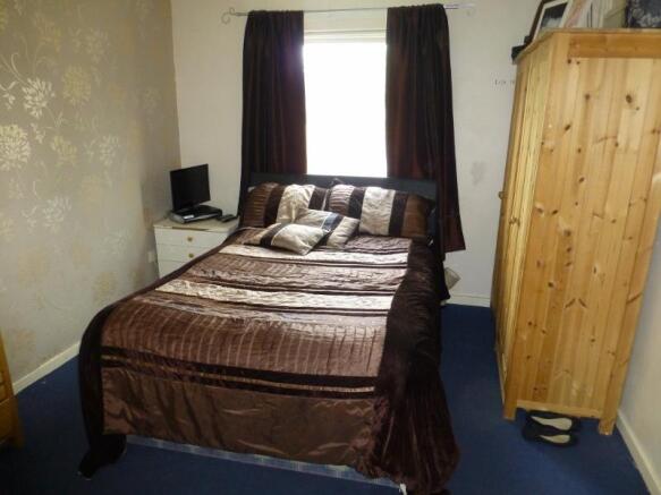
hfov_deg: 71.6
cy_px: 248
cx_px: 330
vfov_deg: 56.8
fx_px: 458
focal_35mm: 24
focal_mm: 4.3
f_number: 3.3
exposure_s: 1/60
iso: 500
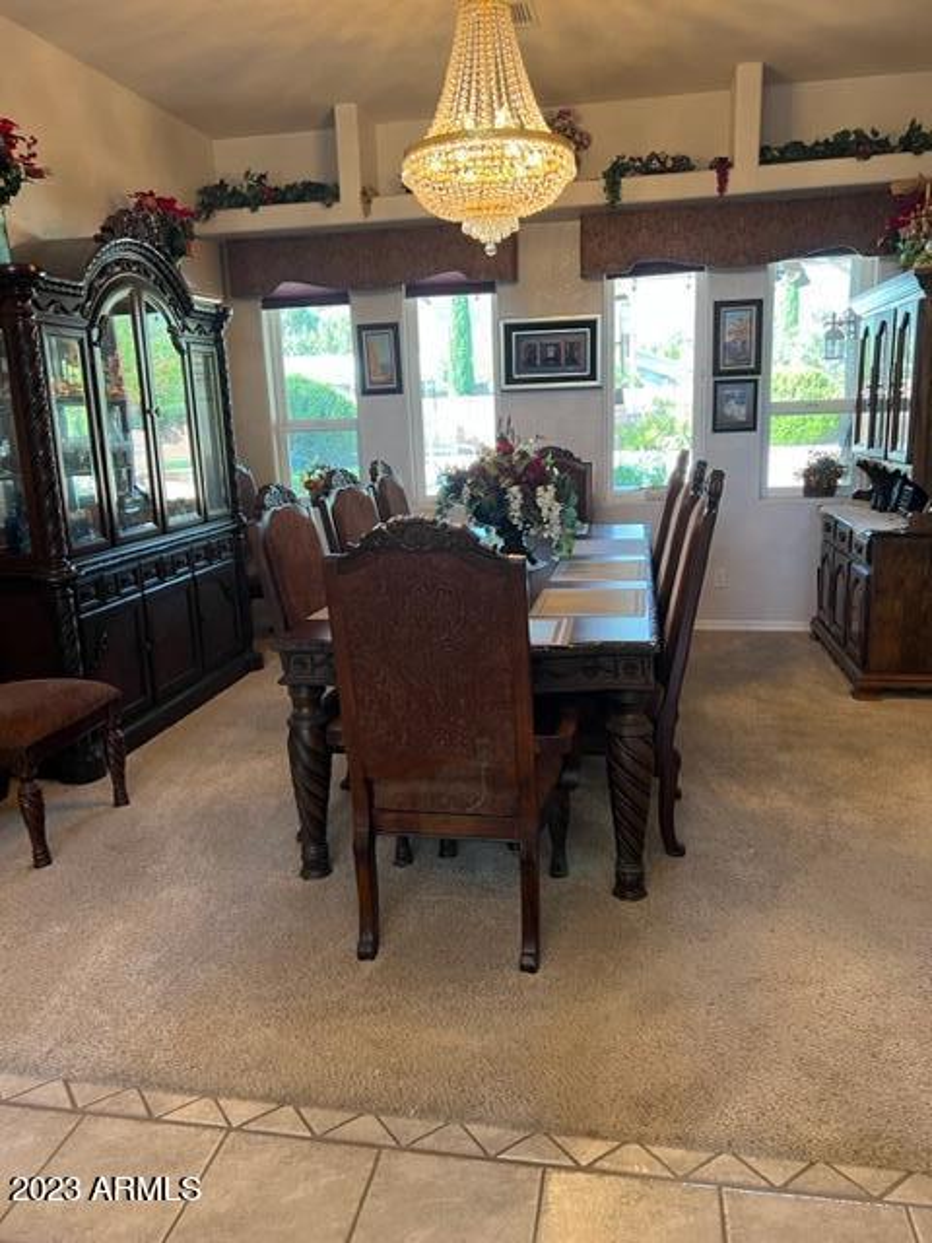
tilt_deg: -12.2
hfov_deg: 53.1
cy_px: 622
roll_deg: +1.9
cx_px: 466
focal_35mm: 26
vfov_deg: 67.3
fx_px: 933
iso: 100
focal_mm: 5.7
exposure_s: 1/60
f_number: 1.5
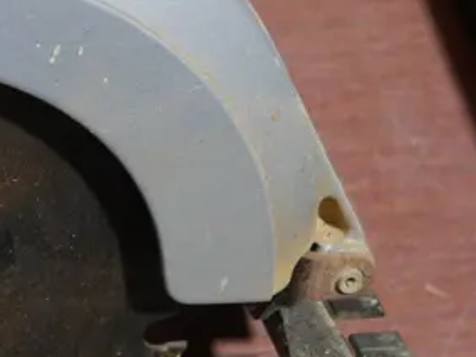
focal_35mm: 144
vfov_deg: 10.3
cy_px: 114
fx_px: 1980
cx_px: -334
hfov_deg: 12.7
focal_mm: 20
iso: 500
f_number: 4.4
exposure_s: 1/60
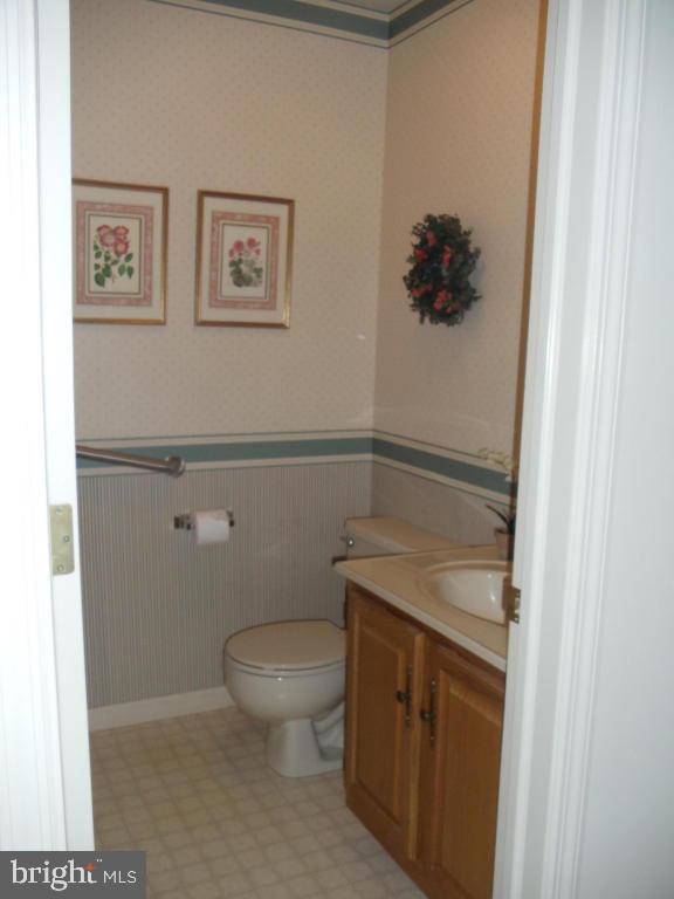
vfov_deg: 42.9
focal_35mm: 44
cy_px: 450
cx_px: 337
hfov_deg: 32.9
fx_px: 1142
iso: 100
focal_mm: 6
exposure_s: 1/30
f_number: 3.5
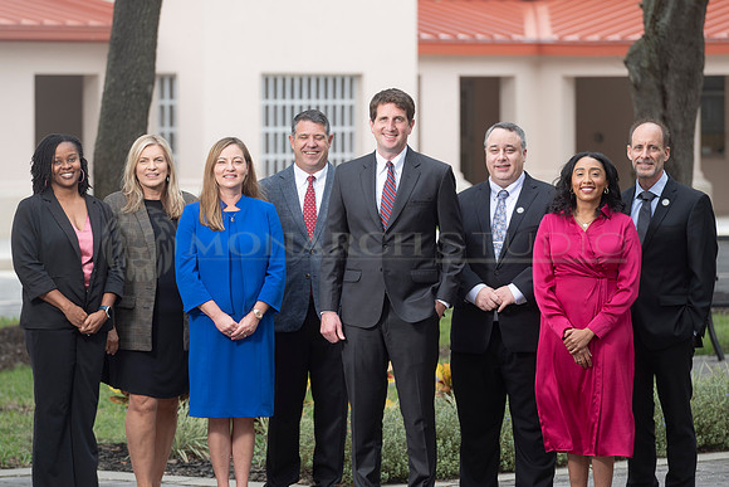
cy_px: 259
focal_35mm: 216
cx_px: 349
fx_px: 4377
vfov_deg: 6.4
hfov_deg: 9.5
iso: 250
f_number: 8
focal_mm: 200
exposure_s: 1/160
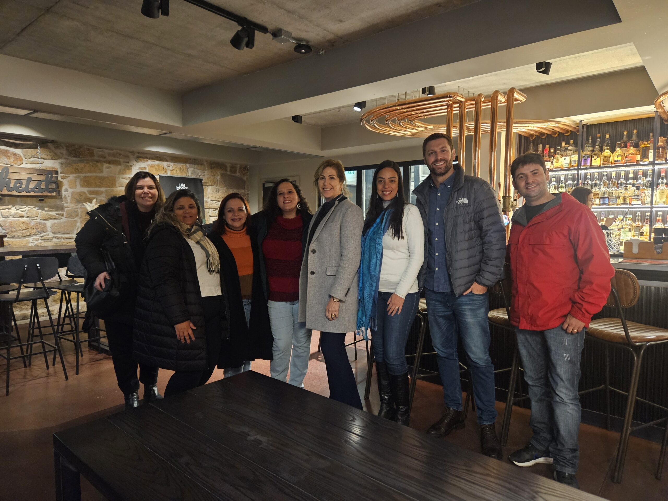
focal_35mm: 23
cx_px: 334
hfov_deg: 73.9
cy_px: 250
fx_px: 444
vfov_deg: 58.9
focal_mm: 5.4
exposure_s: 1/24
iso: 640
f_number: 1.8
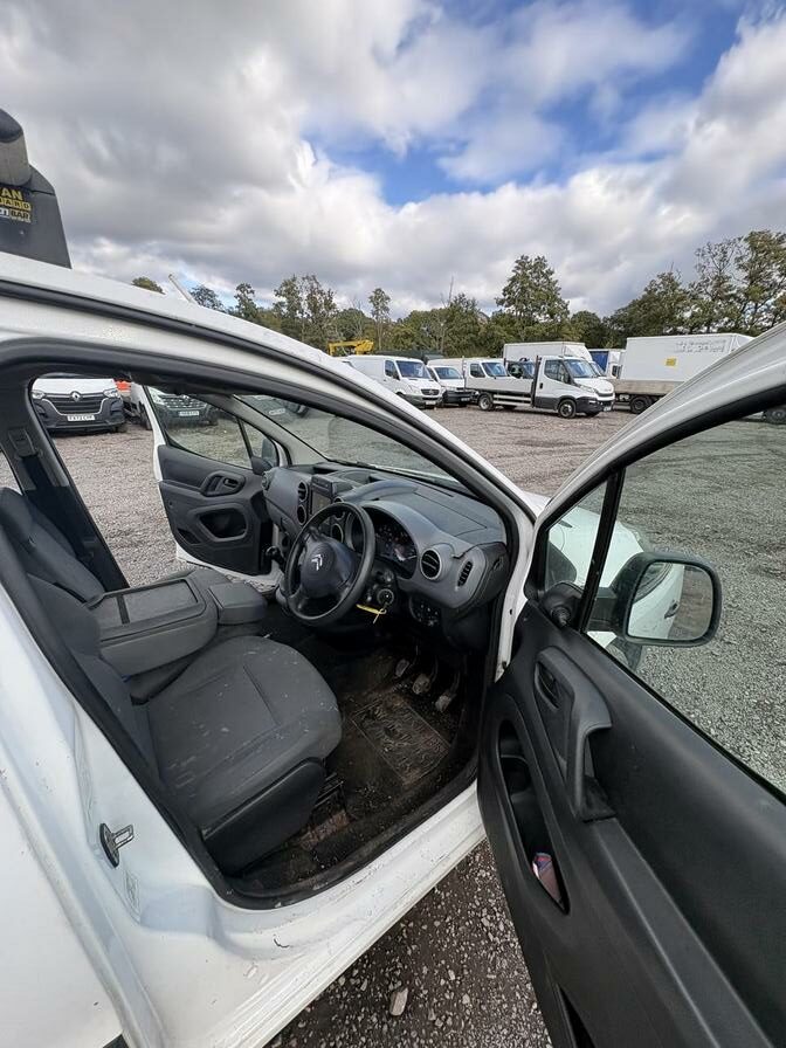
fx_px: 424
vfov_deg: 102.1
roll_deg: -5.8
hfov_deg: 85.7
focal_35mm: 14
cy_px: 524
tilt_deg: -23.8
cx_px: 393
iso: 64
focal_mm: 2.22
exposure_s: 1/403
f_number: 2.2
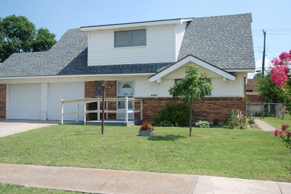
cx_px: 143
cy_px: 95
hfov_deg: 51.9
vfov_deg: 36.0
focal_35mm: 37
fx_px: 299
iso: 100
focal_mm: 24
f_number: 3.8
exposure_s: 1/640
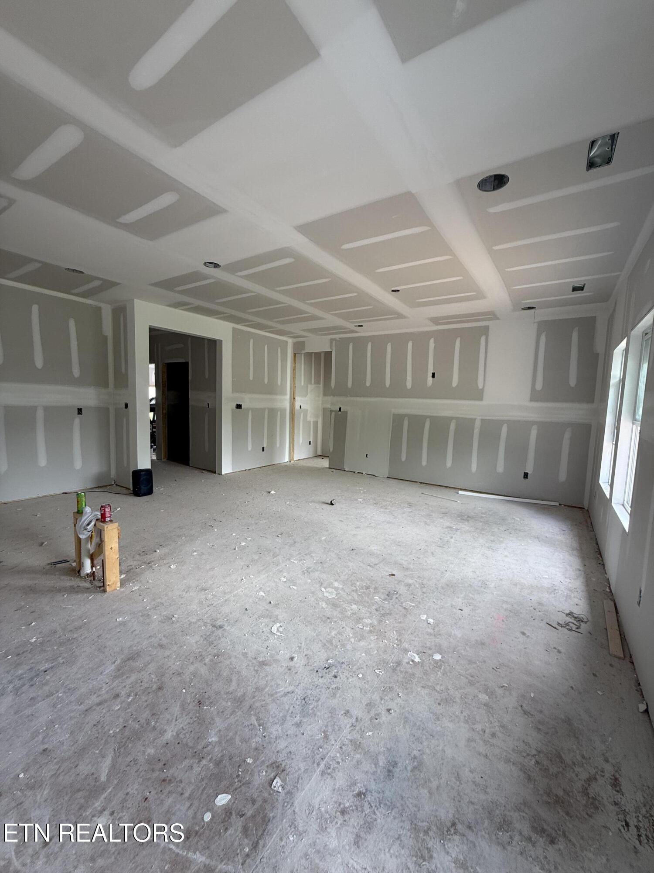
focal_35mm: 14
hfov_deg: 85.7
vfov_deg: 102.1
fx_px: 353
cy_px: 436
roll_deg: -2.7
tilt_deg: -4.8
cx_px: 327
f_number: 2.2
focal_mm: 2.22
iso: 100
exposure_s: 1/99
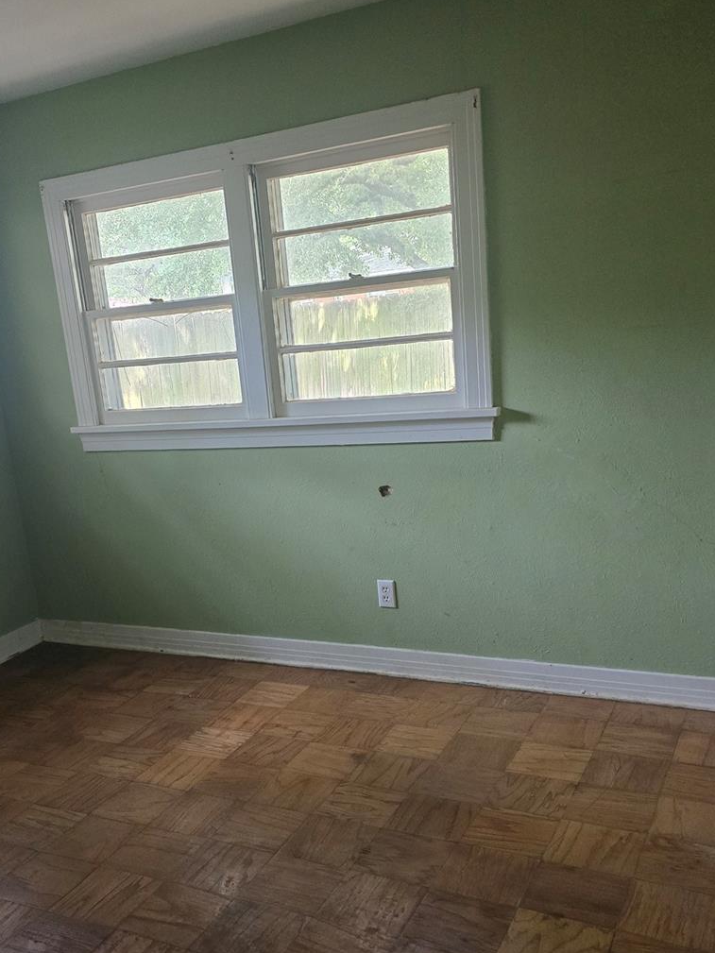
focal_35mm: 35
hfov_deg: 40.3
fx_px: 964
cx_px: 249
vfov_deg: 52.4
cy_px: 554
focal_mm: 6.3
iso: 500
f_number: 1.7
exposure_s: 1/120
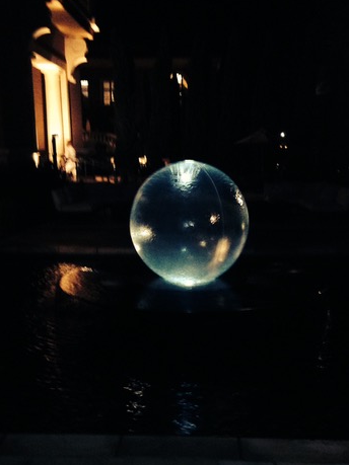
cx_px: 176
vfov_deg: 40.8
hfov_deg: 31.5
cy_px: 301
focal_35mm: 46
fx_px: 619
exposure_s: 1/16
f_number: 2.4
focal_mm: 4.12
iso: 500
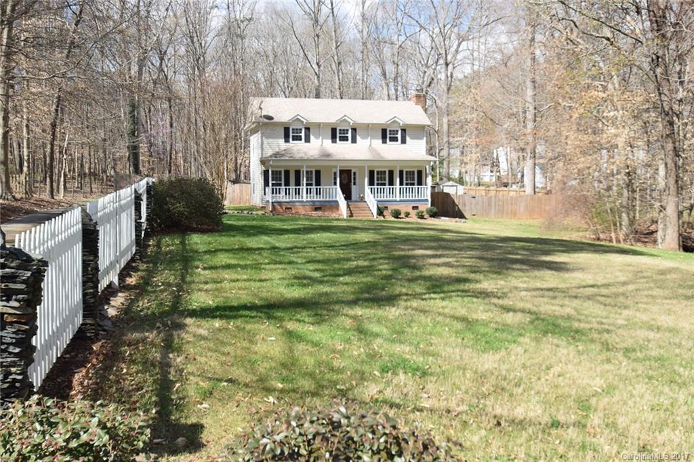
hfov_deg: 53.1
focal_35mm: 36
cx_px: 347
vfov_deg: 36.8
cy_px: 231
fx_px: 694
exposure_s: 1/160
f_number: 6.3
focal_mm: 24
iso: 100
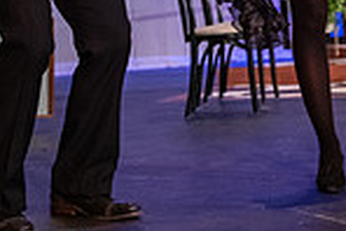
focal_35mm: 133
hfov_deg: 15.4
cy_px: -178
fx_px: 1280
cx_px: 112
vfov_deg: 9.8
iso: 3200
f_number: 3.2
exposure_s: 1/200
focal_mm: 34
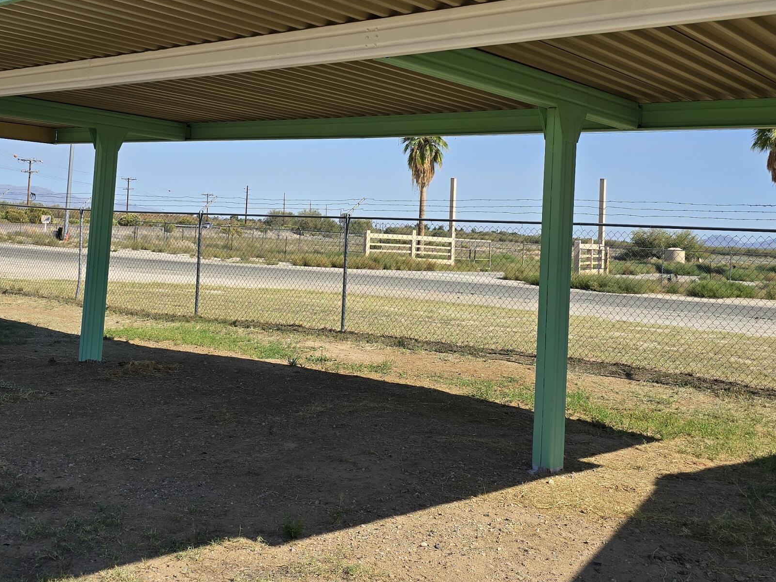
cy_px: 190
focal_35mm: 43
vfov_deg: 33.3
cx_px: 351
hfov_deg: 43.8
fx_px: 964
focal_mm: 6.3
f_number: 1.7
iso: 12
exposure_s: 1/799
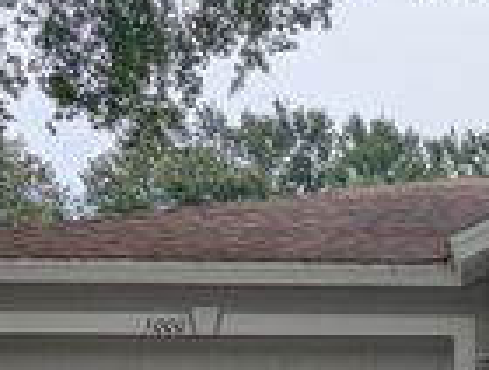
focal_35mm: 57
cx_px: 524
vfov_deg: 23.6
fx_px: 808
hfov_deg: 30.5
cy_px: 440
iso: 51
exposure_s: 1/1631
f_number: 2.2
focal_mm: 2.35
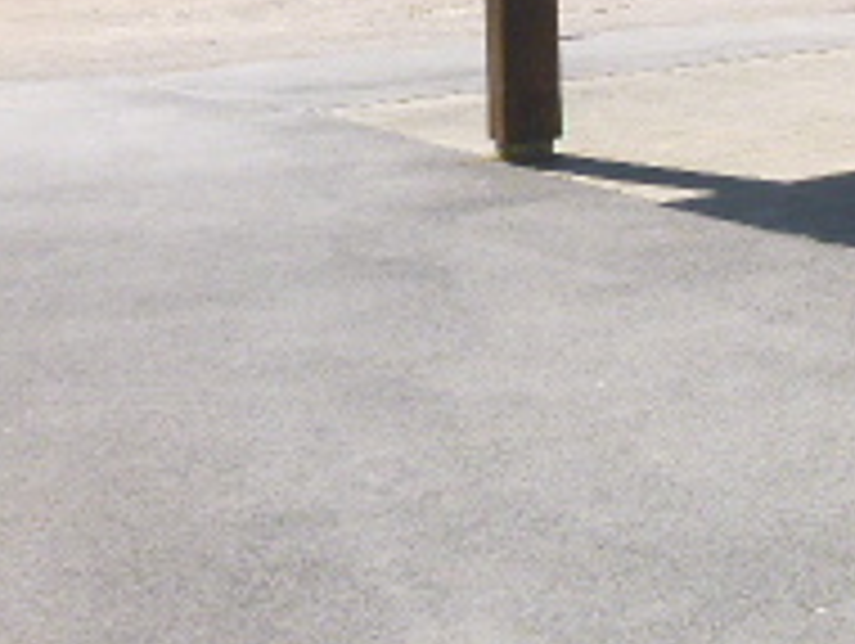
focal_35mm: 84
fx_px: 2077
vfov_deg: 16.5
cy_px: -216
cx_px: 1202
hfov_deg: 20.6
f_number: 3.9
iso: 100
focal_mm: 4.5
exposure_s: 1/400
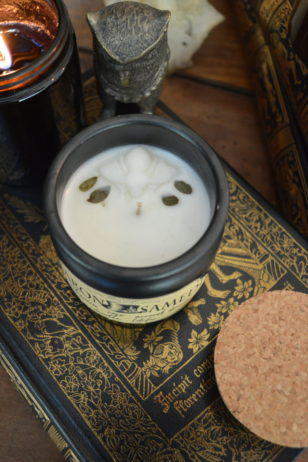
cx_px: 118
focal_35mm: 40
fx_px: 514
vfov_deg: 48.3
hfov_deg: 33.2
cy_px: 189
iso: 400
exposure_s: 1/20
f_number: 3.8
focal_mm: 20
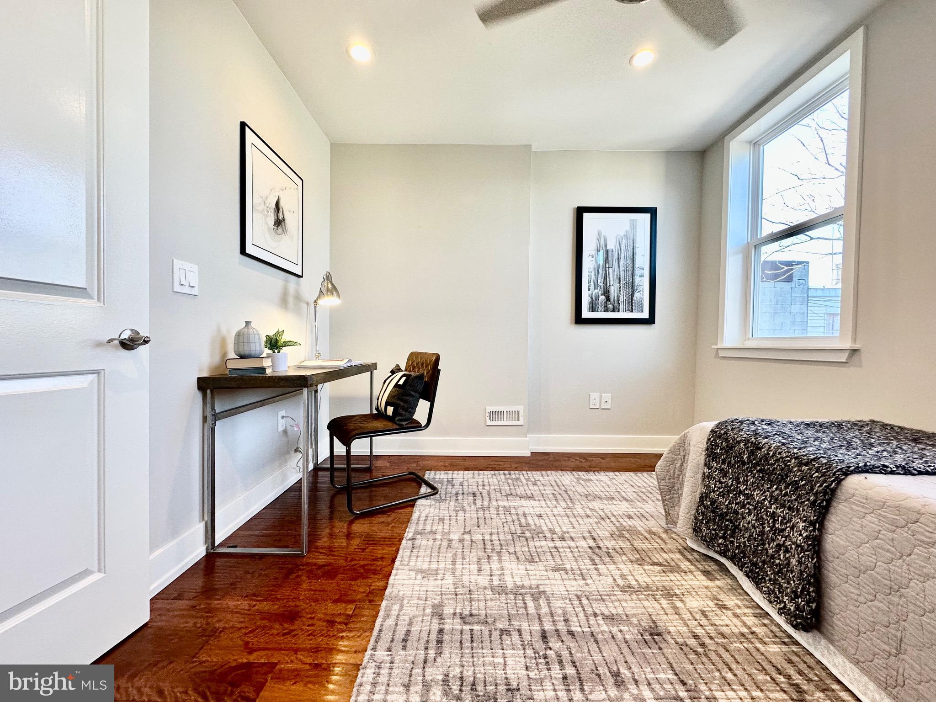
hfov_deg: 102.1
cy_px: 351
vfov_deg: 85.7
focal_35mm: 14
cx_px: 468
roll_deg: -0.8
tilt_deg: -1.5
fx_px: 379
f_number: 2.2
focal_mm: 2.22
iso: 160
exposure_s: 1/120
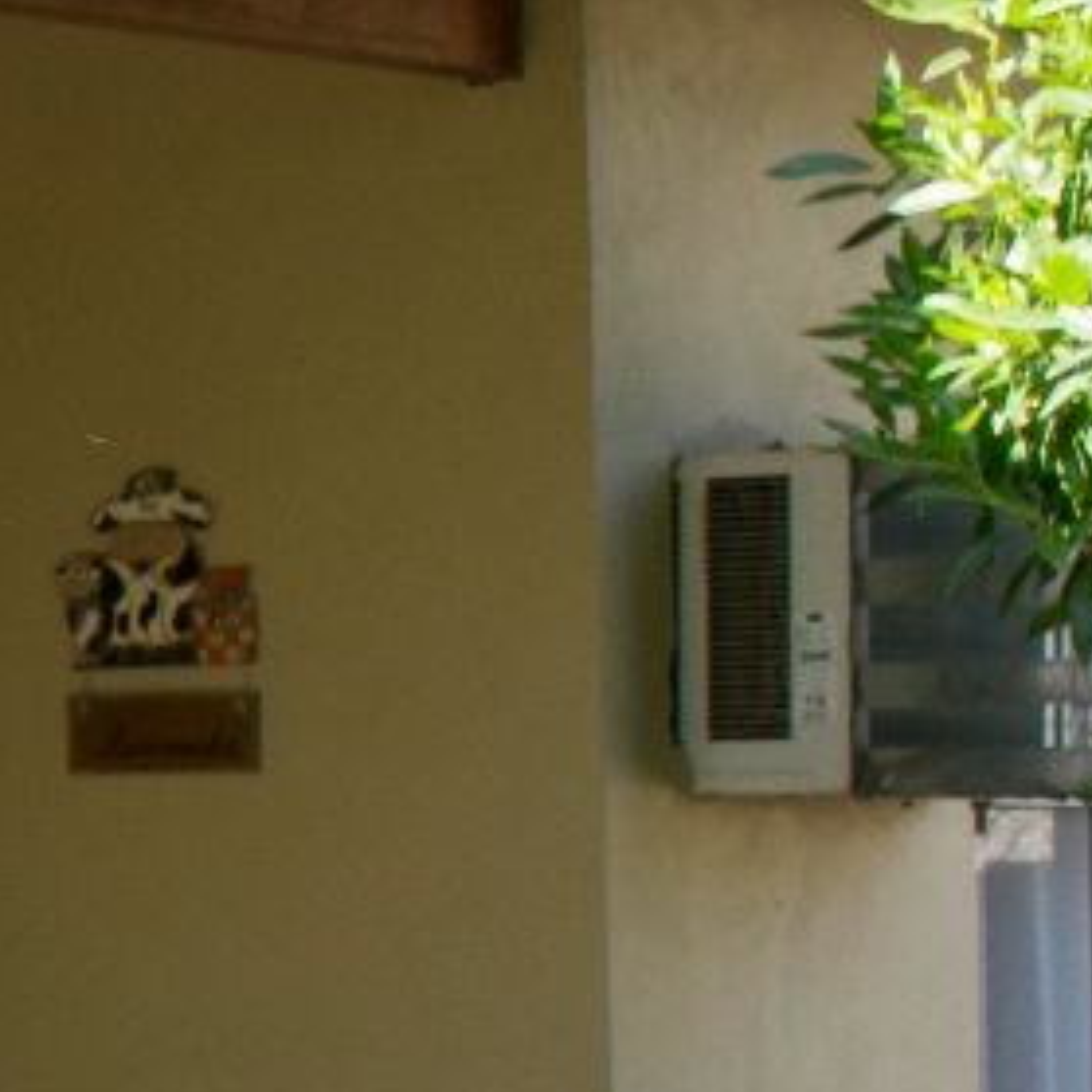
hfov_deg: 9.4
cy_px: 994
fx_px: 5639
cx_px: -1824
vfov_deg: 11.0
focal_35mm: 158
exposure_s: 1/50
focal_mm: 18
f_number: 13
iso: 200
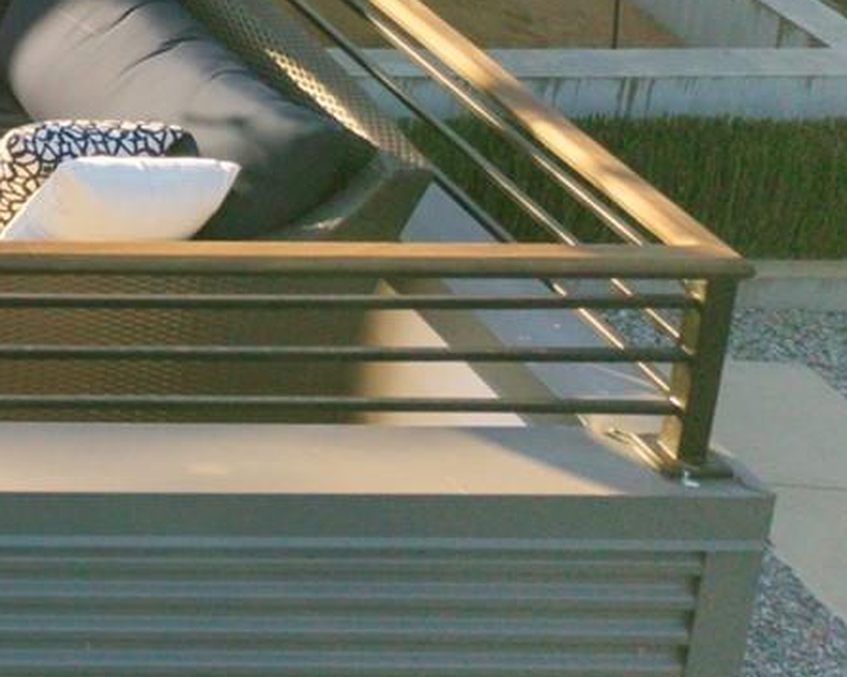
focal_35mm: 108
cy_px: -530
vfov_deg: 13.0
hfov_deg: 13.8
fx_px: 2707
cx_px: -1055
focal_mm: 8.67
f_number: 1.8
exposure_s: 1/800
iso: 200
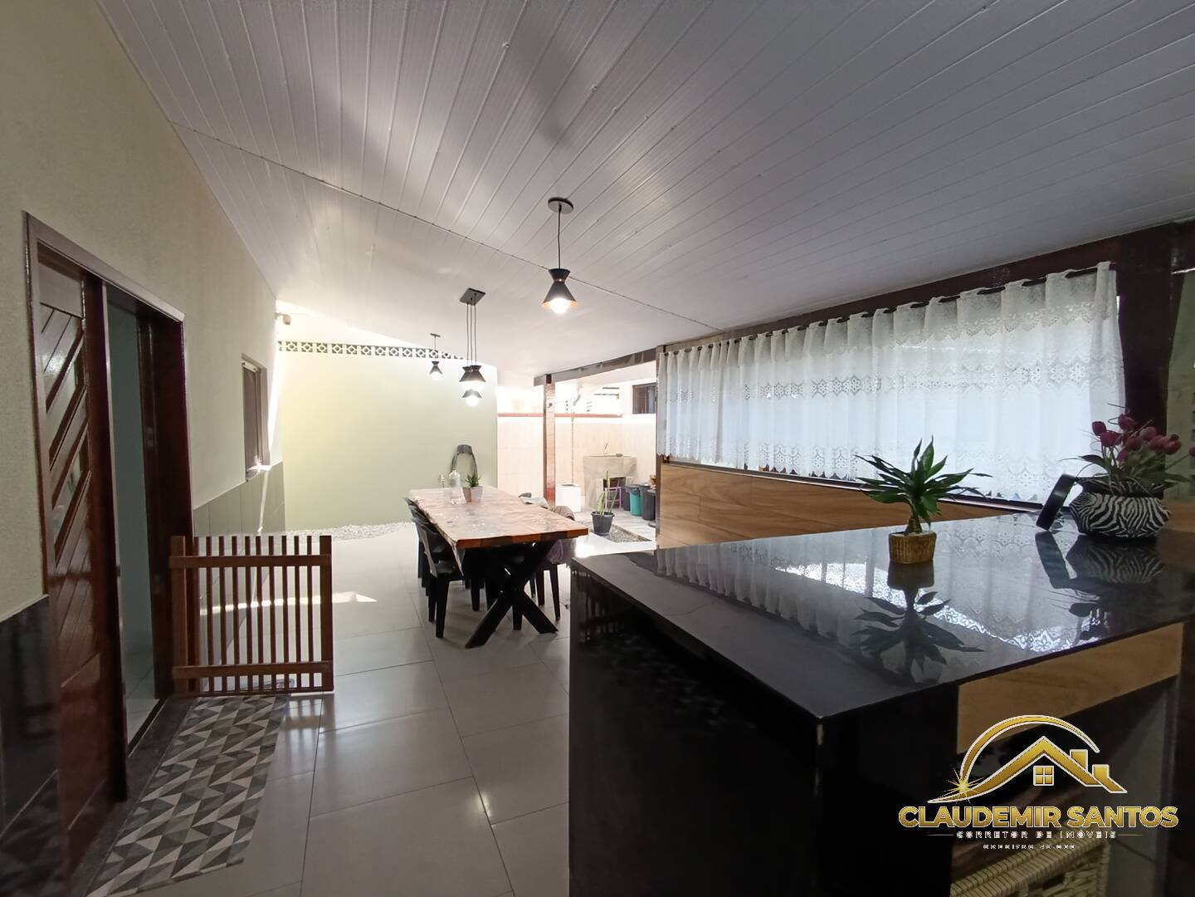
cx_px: 598
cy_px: 448
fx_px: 552
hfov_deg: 94.5
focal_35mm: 16
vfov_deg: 78.1
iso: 250
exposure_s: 1/120
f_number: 2.2
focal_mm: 1.65
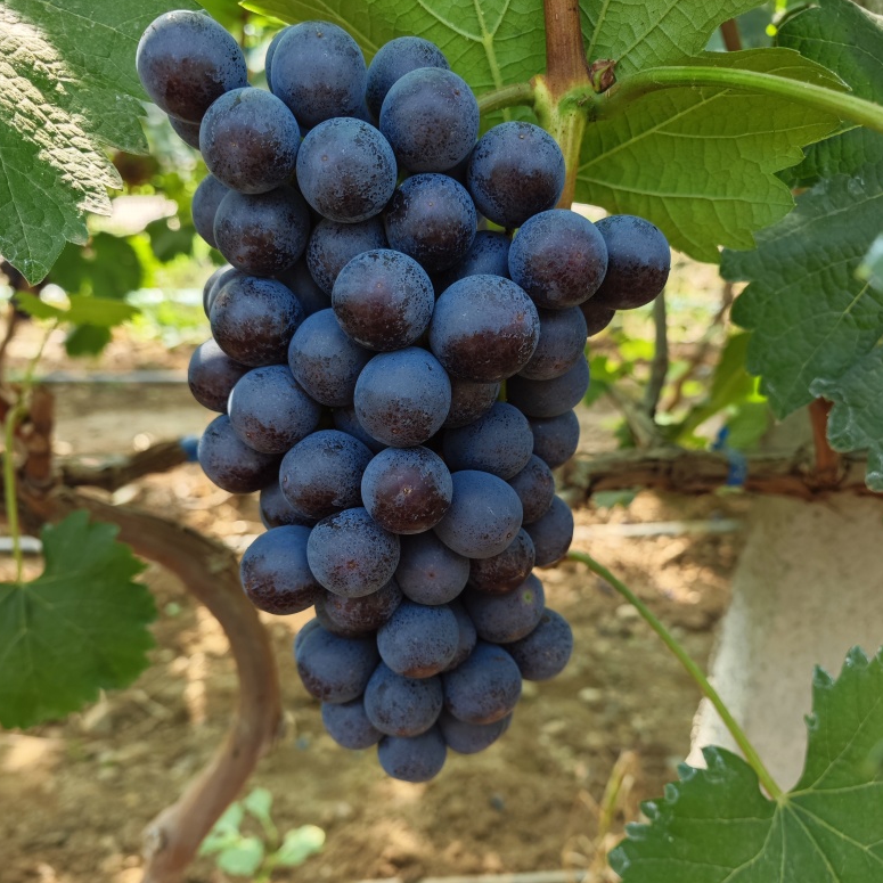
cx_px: 441
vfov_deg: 57.0
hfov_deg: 57.3
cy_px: 513
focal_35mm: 28
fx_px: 808
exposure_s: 1/101
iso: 160
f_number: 2.8
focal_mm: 8.72
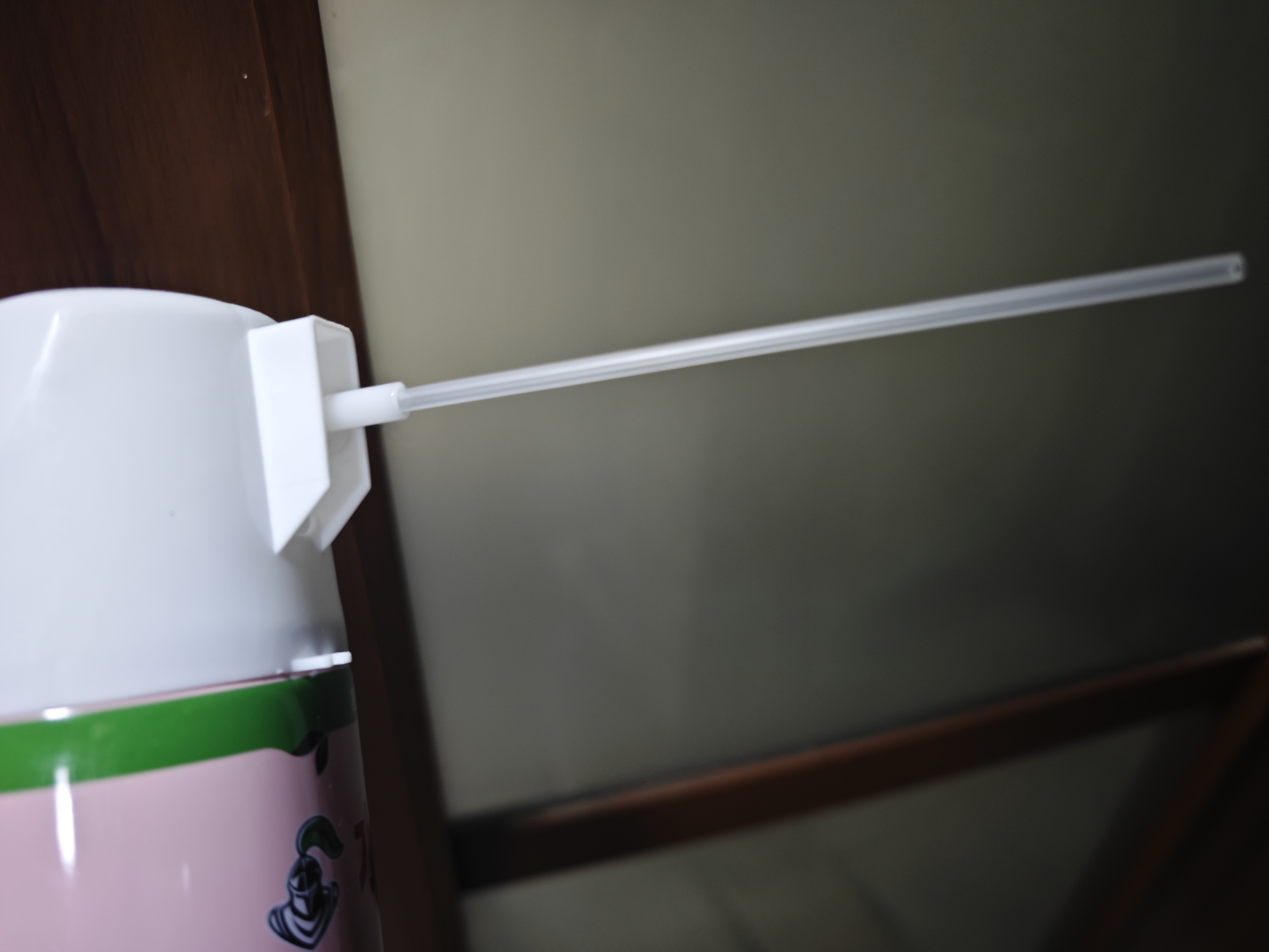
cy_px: 476
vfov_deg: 58.9
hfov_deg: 73.9
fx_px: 843
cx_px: 634
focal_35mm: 23
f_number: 1.9
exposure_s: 1/25
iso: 500
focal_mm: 8.7
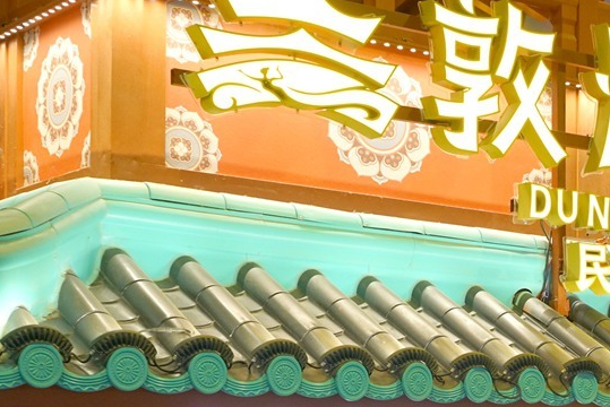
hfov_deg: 21.4
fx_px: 1509
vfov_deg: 15.0
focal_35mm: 89
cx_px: 713
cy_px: 457
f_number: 4
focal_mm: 30
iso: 1000
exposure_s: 1/125
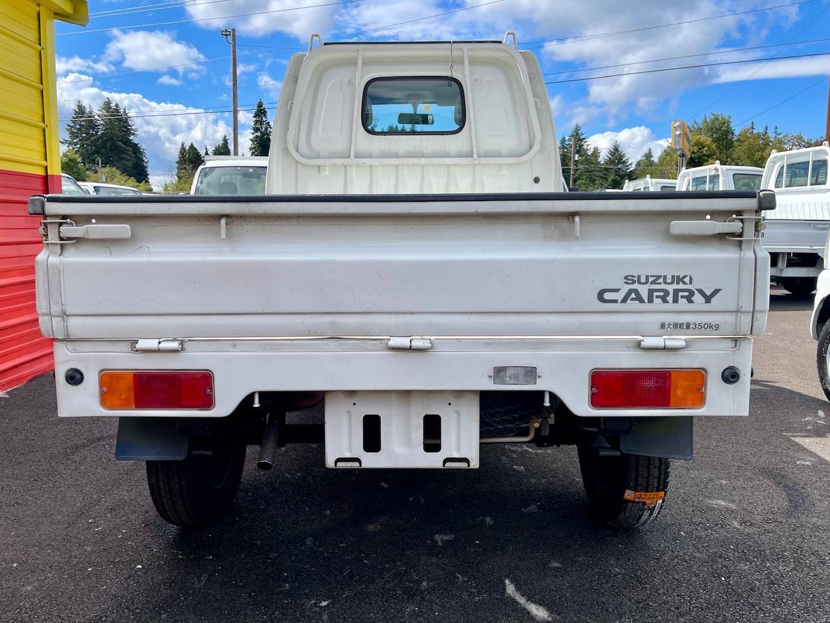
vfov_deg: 54.9
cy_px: 312
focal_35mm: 25
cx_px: 415
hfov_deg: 69.4
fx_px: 599
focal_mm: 5.1
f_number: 1.6
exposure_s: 1/2717
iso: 32
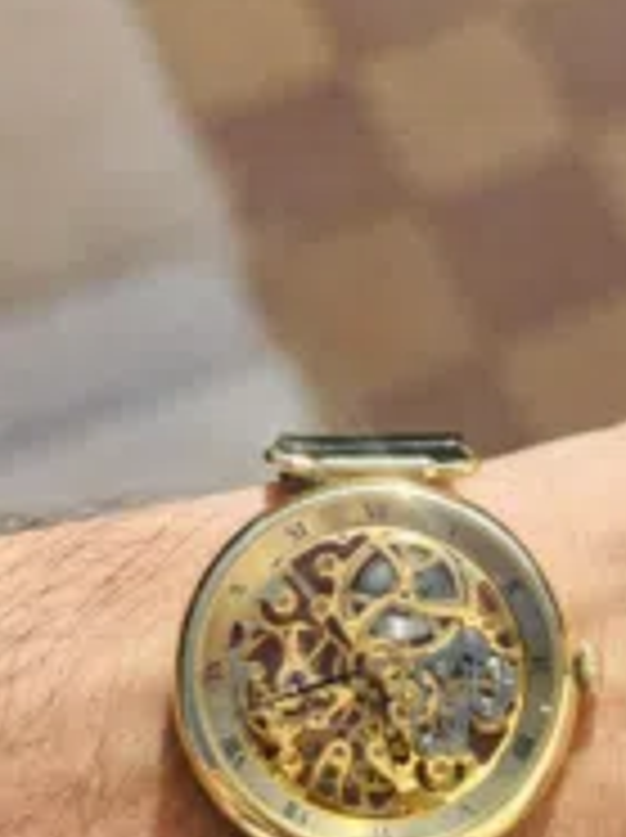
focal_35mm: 56
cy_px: 495
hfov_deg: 25.9
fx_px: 1353
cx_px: 401
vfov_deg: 34.3
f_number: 1.5
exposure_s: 1/4274
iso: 50
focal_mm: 5.7
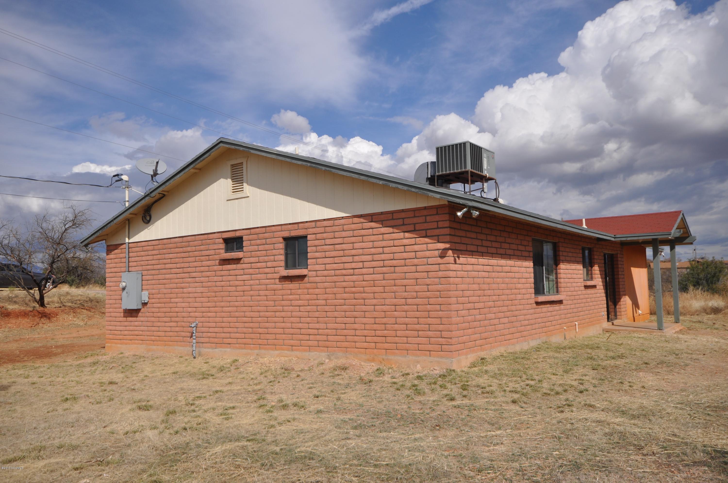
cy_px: 242
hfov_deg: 62.0
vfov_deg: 43.5
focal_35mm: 30
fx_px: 606
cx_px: 364
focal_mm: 20
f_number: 11
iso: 200
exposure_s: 1/500
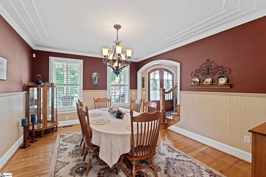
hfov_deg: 95.0
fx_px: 122
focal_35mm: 16
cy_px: 88
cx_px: 133
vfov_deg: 72.0
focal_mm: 16.5
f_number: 9
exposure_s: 1/1.25
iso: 200
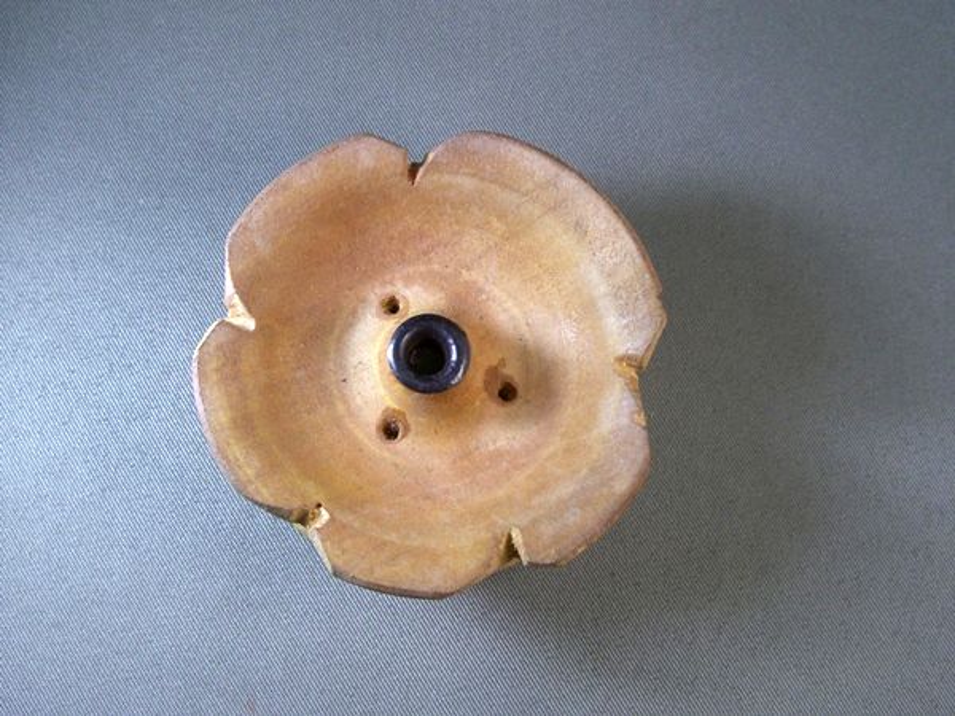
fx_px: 1048
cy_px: 358
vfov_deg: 37.7
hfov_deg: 49.0
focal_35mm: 38
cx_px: 478
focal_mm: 7.9
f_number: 2.8
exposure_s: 1/80
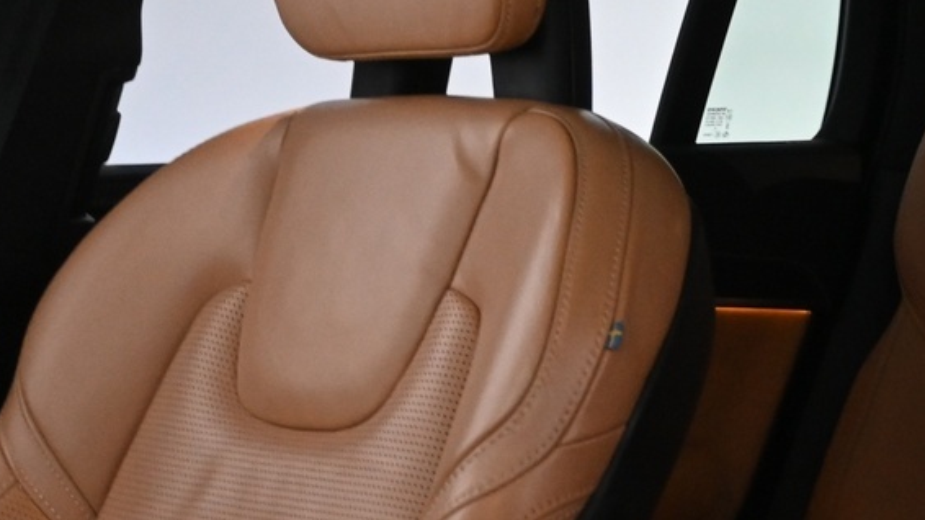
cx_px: 1012
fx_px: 2372
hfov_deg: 21.0
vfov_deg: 11.7
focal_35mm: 97
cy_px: -360
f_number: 4
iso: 2000
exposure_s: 1/30
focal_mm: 21.5
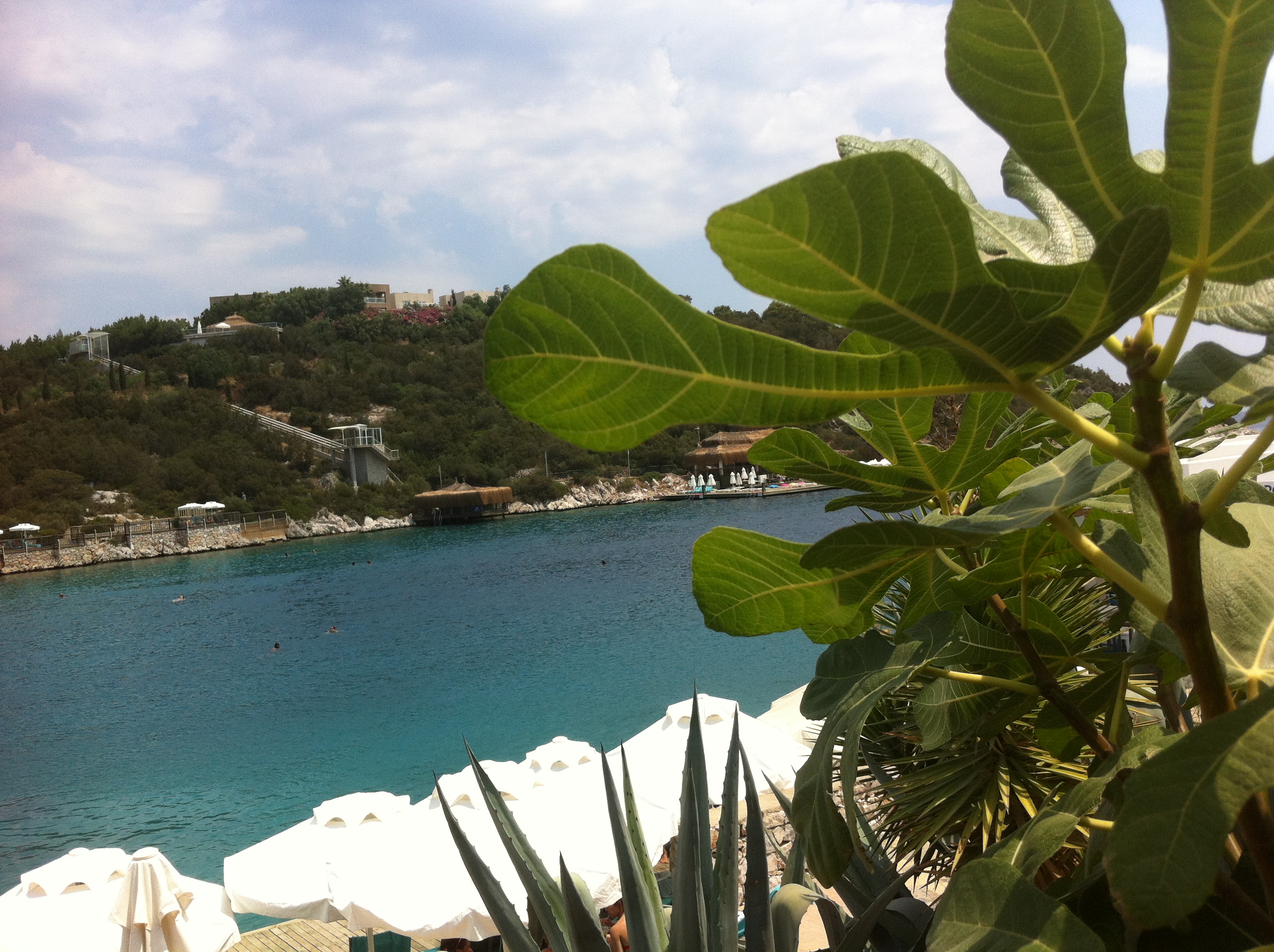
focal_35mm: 35
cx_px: 637
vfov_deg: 40.6
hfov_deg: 52.7
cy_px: 476
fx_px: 1286
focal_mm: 3.85
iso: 80
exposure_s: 1/1588
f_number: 2.8
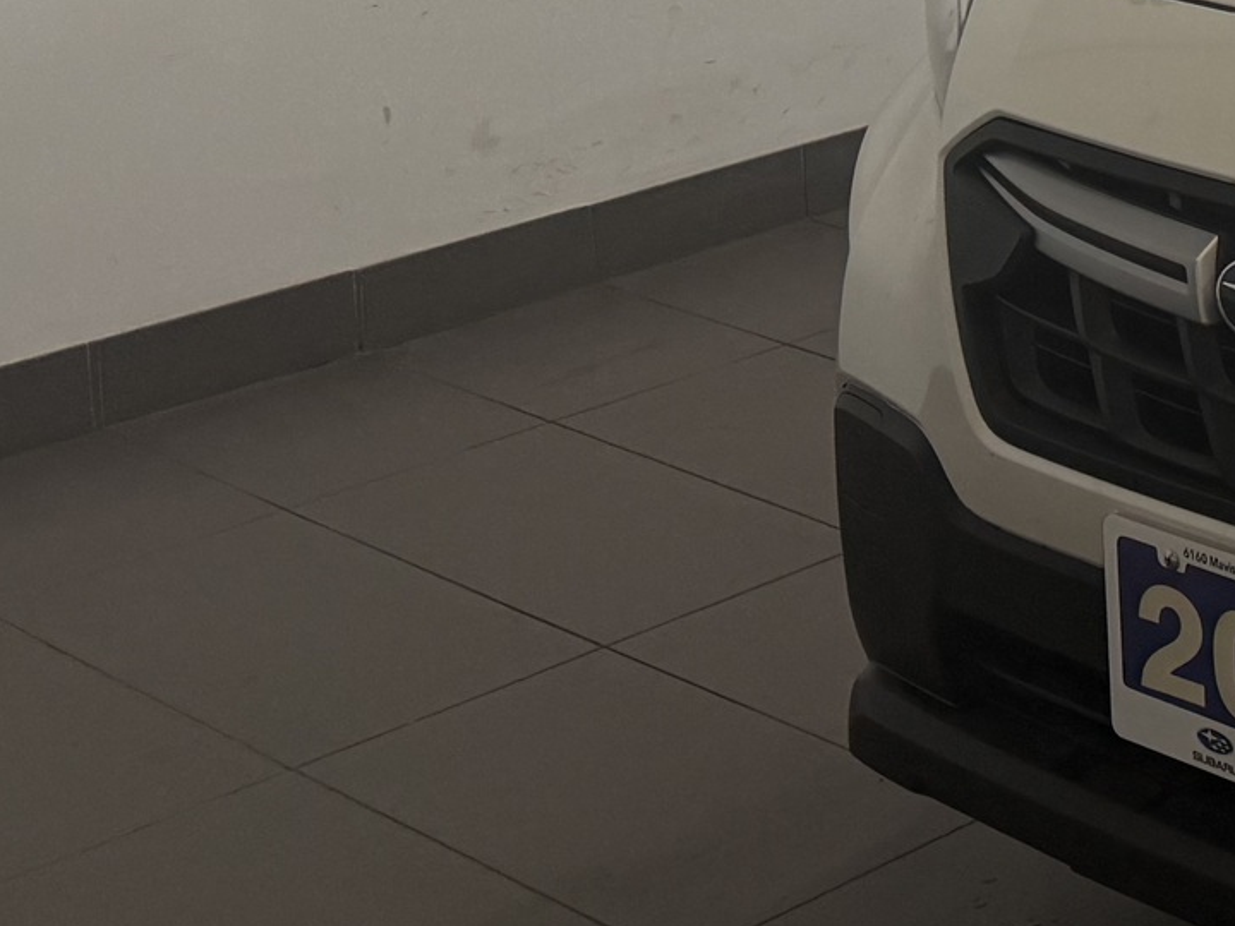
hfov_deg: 17.0
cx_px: 2206
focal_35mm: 96
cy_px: -520
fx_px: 3425
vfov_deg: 14.3
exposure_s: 1/660
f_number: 1.78
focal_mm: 6.76
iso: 100
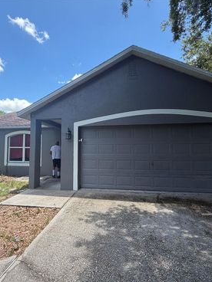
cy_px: 141
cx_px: 94
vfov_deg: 84.7
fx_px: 155
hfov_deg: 68.5
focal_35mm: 19
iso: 40
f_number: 2.2
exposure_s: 1/502
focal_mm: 2.22
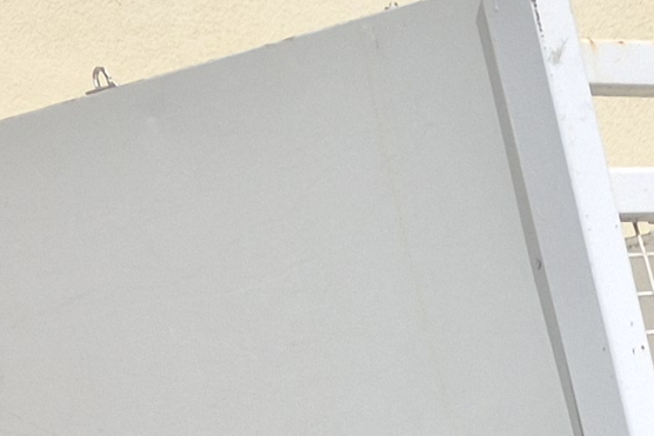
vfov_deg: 7.3
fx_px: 3125
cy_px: 1163
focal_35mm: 172
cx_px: 1577
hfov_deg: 10.3
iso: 25
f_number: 1.8
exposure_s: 1/1900
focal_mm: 5.4
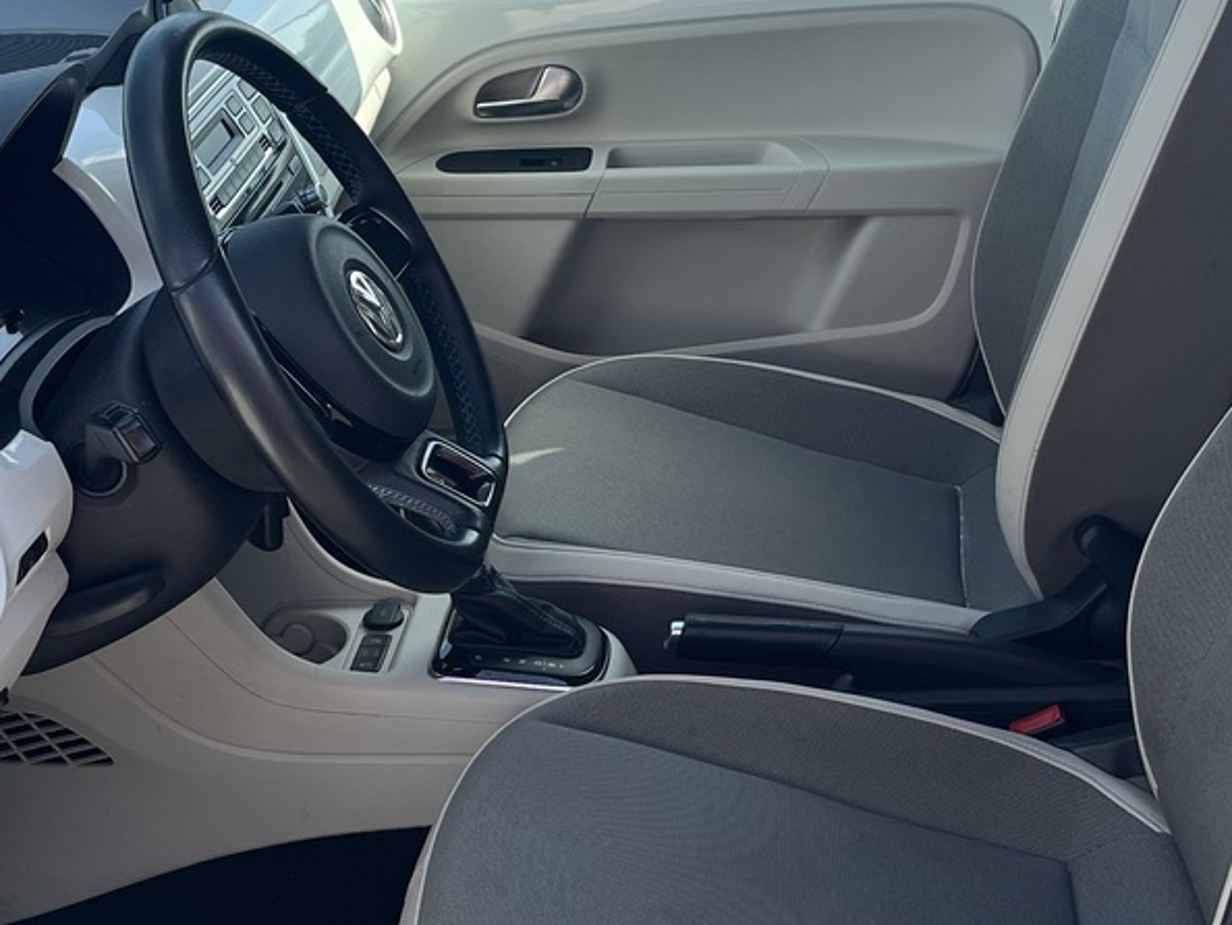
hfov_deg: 30.7
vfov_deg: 23.3
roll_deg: +2.5
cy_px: 508
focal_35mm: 63
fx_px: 2243
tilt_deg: -27.8
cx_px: 564
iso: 50
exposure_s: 1/618
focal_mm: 5.1
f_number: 1.6
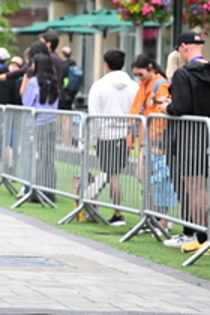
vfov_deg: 9.5
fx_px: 1899
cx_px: -59
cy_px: 51
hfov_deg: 6.3
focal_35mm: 217
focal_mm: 83
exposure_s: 1/1600
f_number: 2.8
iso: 800
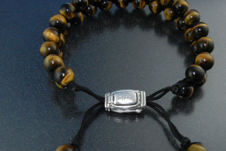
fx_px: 333
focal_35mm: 53
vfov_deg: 25.5
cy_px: 83
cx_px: 119
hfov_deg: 37.5
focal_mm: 8.1
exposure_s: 1/30
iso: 800
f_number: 7.6
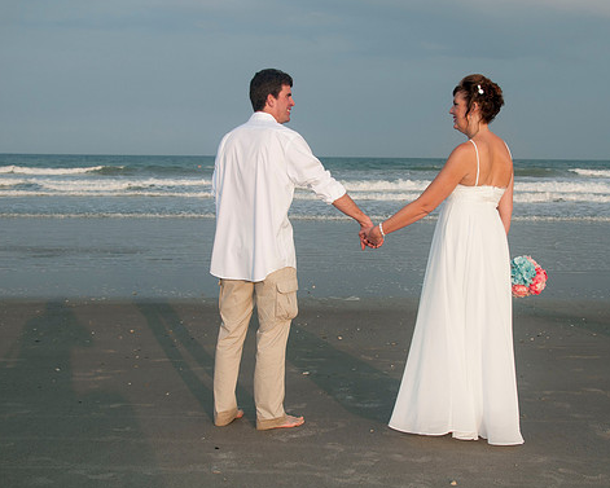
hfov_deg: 41.0
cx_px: 351
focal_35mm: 45
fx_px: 813
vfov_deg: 33.4
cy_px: 247
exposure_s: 1/250
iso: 100
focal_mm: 26
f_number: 7.1
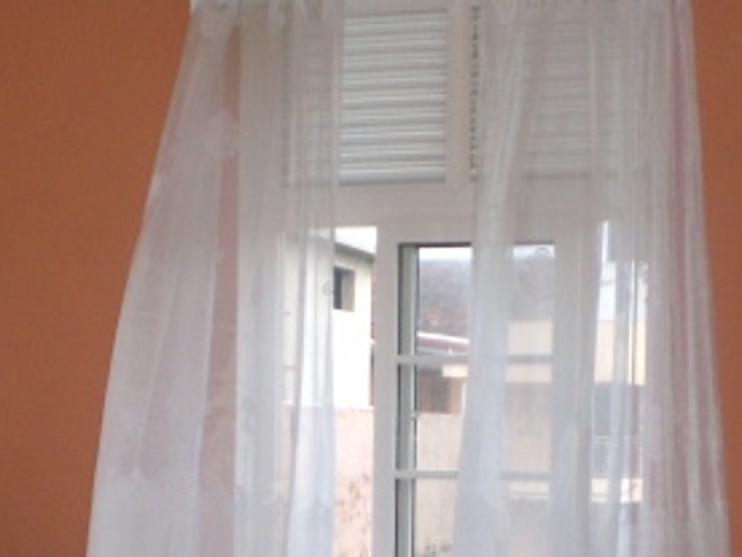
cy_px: 624
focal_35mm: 88
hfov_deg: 22.2
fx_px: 1886
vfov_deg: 16.3
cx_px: 419
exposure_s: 1/60
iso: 200
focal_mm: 6.3
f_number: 3.1
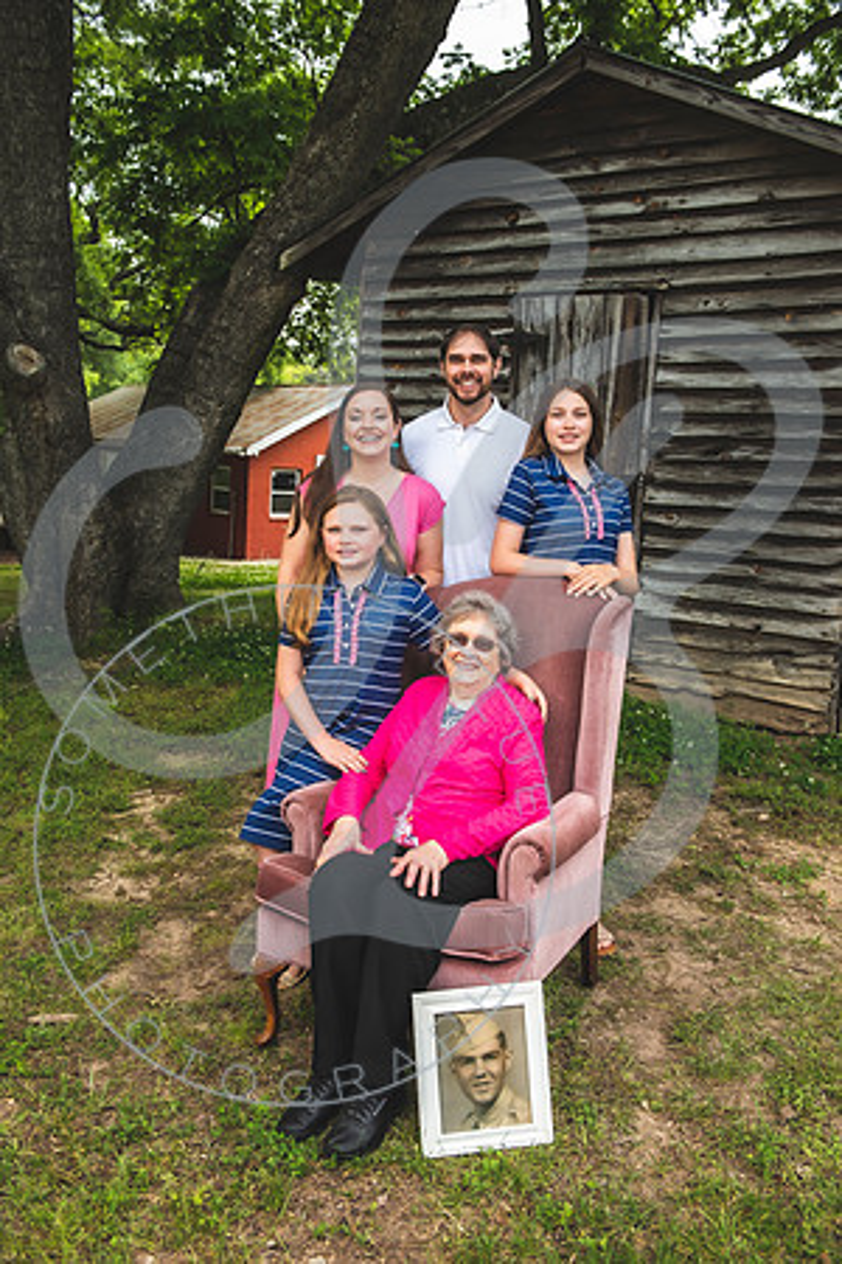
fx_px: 1123
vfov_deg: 58.7
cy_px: 632
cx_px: 421
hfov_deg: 41.1
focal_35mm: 32
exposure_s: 1/200
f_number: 5.6
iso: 160
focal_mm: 32
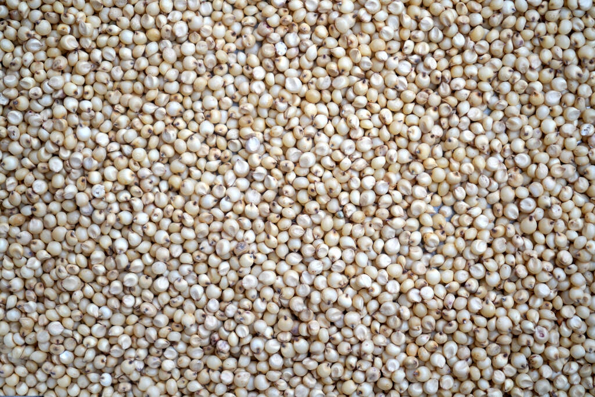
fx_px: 1157
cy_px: 198
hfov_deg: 28.8
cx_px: 298
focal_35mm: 70
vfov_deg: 19.5
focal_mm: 70
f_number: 5.6
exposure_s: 1/80
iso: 320
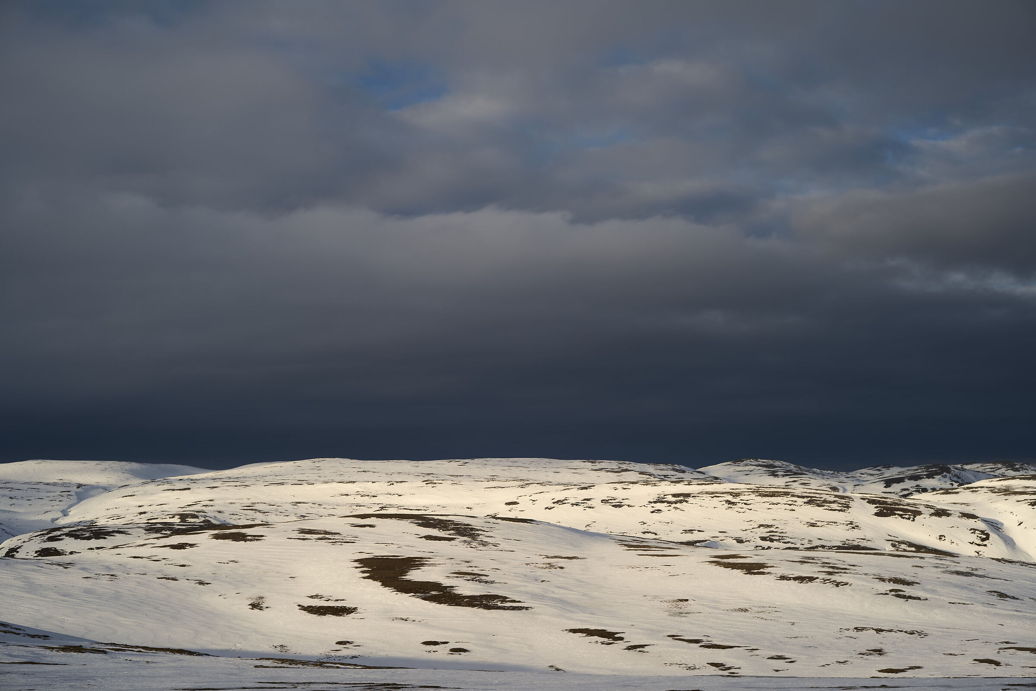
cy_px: 346
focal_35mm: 35
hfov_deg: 54.4
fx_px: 1007
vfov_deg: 37.9
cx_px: 518
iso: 100
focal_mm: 35
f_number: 6.8
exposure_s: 1/500
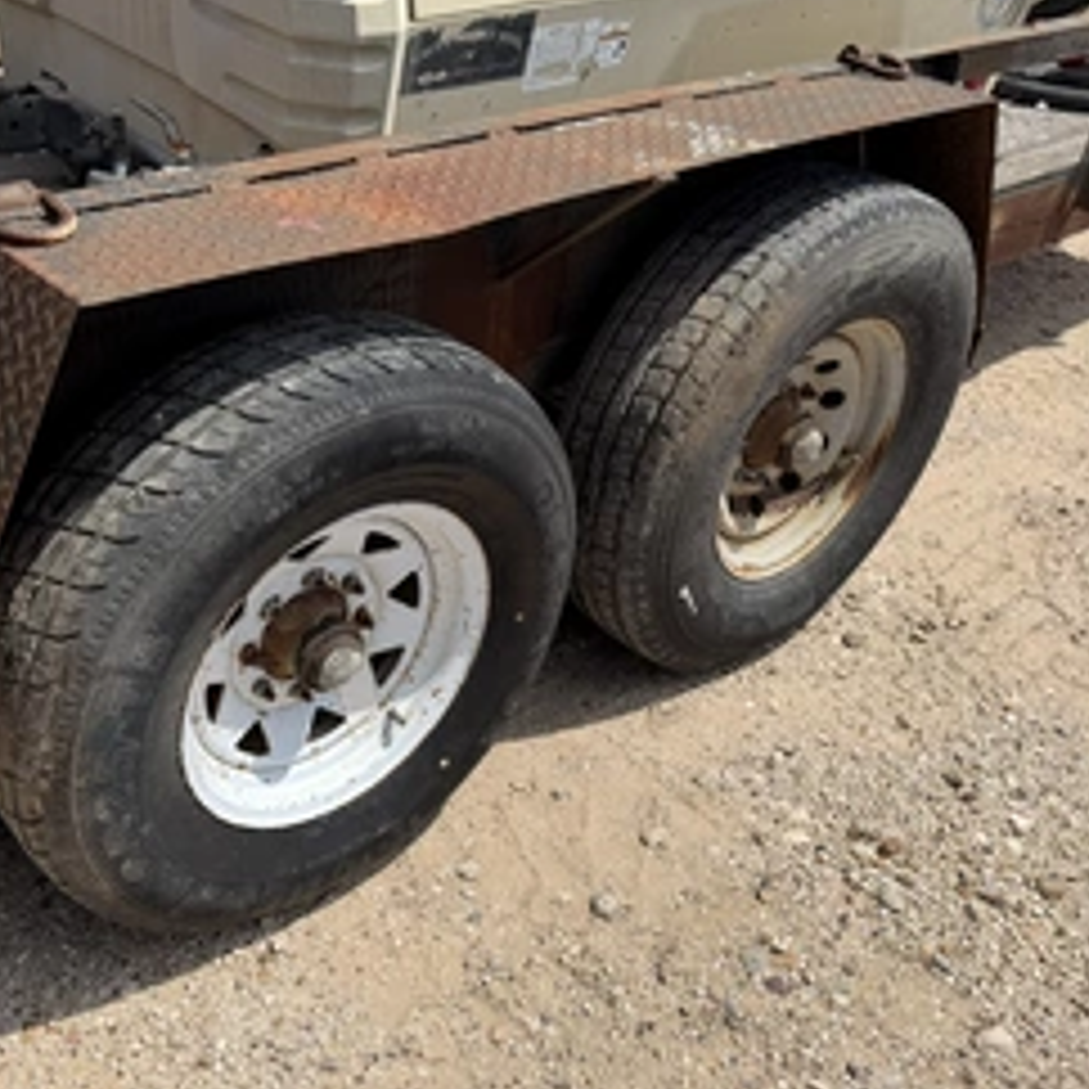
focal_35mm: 35
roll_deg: -7.3
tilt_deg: -33.0
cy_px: 540
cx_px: 374
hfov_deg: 46.6
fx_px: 1246
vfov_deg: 47.2
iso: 80
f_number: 1.78
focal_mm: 6.76
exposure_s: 1/6173
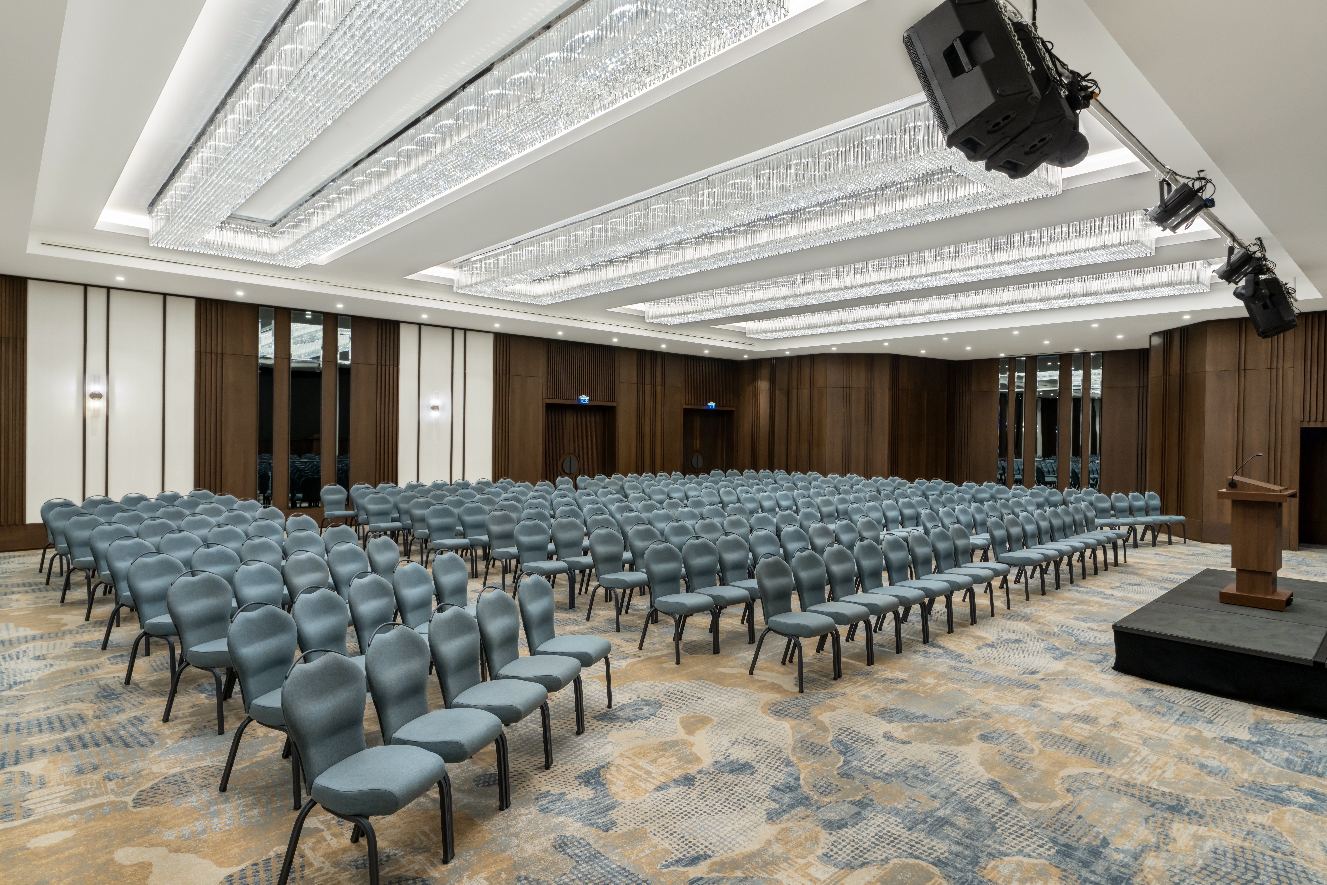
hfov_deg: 86.9
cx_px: 664
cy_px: 442
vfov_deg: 64.6
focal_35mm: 19
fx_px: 700
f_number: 8
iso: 400
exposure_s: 1/5
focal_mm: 19
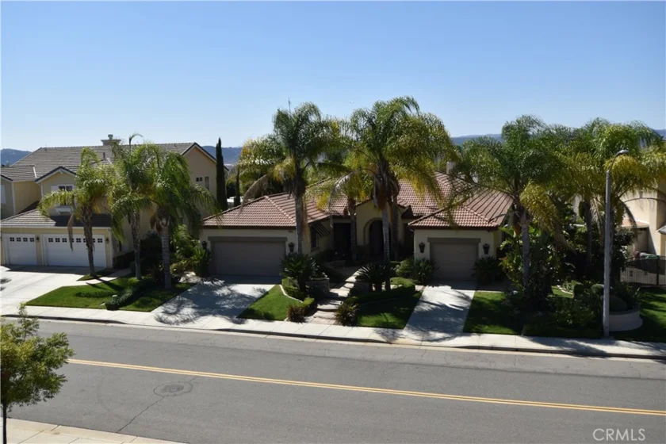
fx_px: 666
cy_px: 222
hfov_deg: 53.1
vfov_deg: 36.9
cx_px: 333
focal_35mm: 36
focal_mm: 24
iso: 100
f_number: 9
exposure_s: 1/200
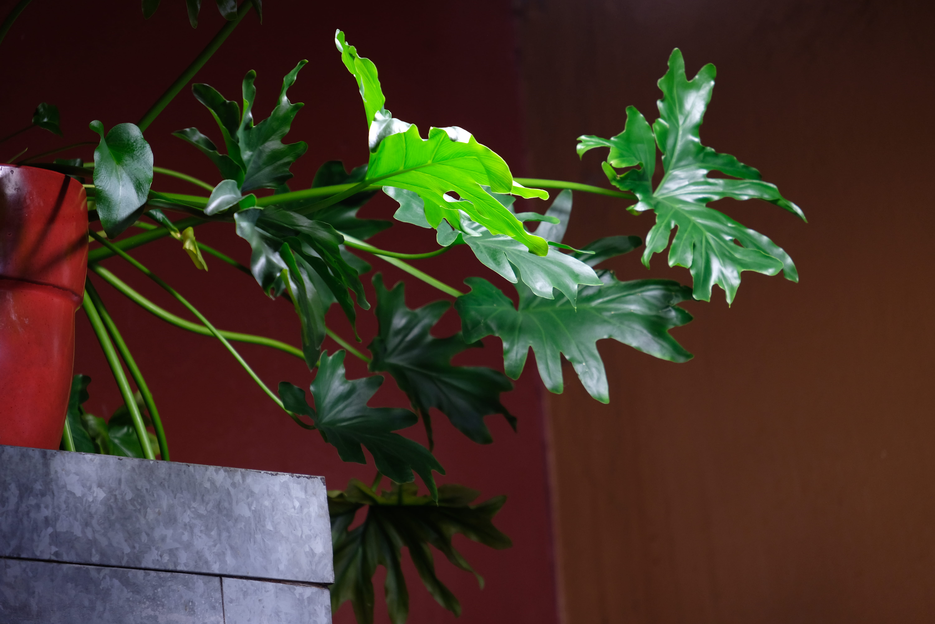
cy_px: 312
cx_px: 468
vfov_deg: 4.8
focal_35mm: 285
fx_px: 7402
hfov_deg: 7.2
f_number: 4.8
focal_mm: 190.3
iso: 400
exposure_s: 1/14
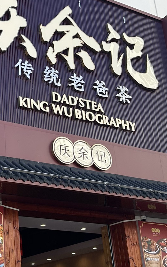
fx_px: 481
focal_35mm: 66
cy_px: 119
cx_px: 6
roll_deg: +1.6
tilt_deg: +25.4
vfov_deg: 31.0
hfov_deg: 19.2
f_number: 1.5
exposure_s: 1/1068
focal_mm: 5.7
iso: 50
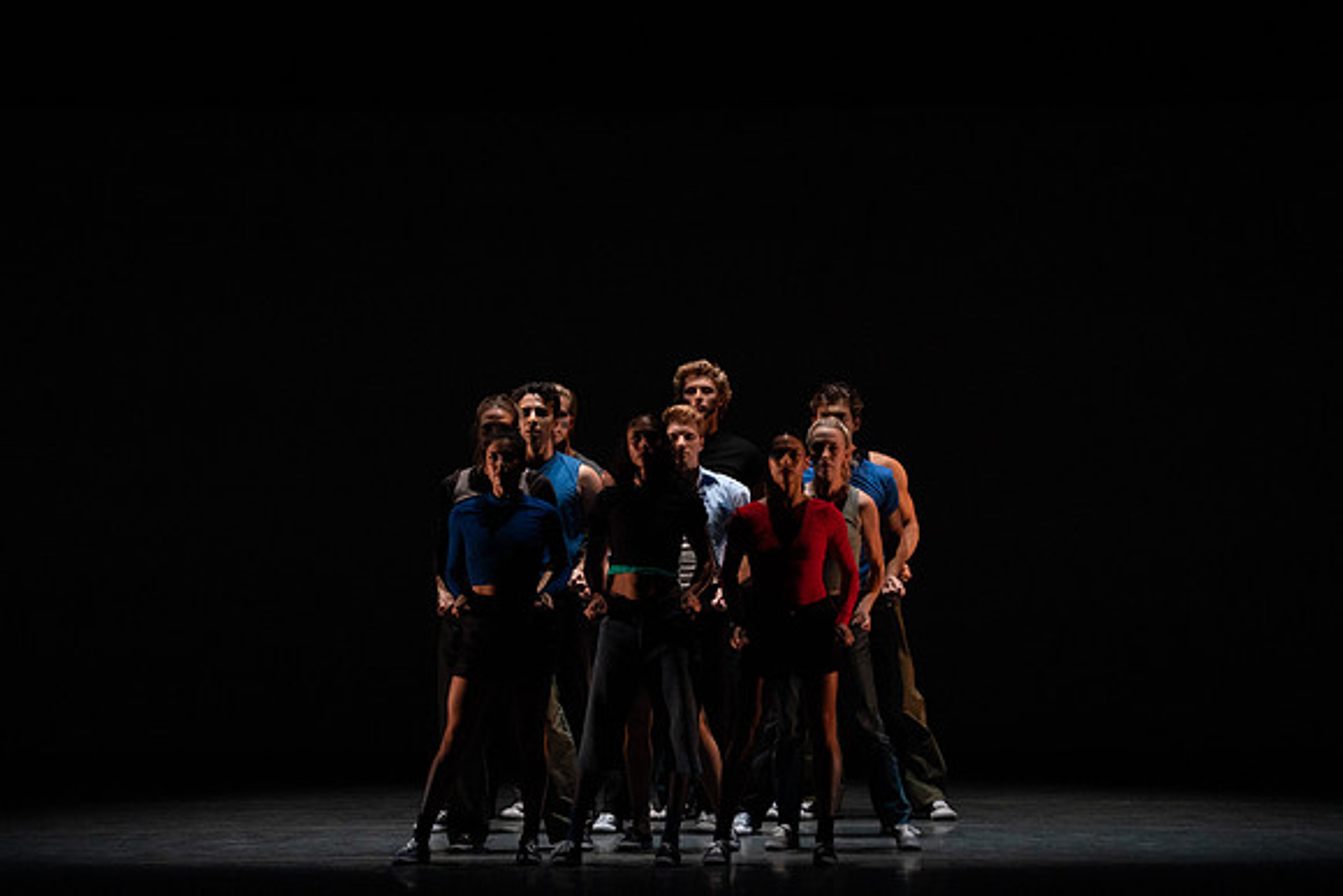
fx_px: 7463
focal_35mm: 200
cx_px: 672
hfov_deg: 10.3
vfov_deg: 6.9
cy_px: 448
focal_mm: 200
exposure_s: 1/400
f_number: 5
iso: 8000
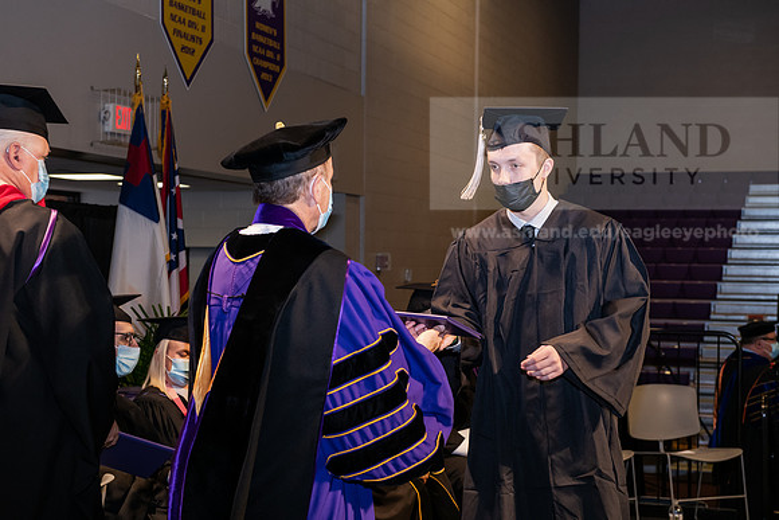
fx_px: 1342
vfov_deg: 21.9
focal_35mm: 62
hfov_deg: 32.4
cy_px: 260
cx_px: 390
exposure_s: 1/200
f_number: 6.3
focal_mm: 62
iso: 1600
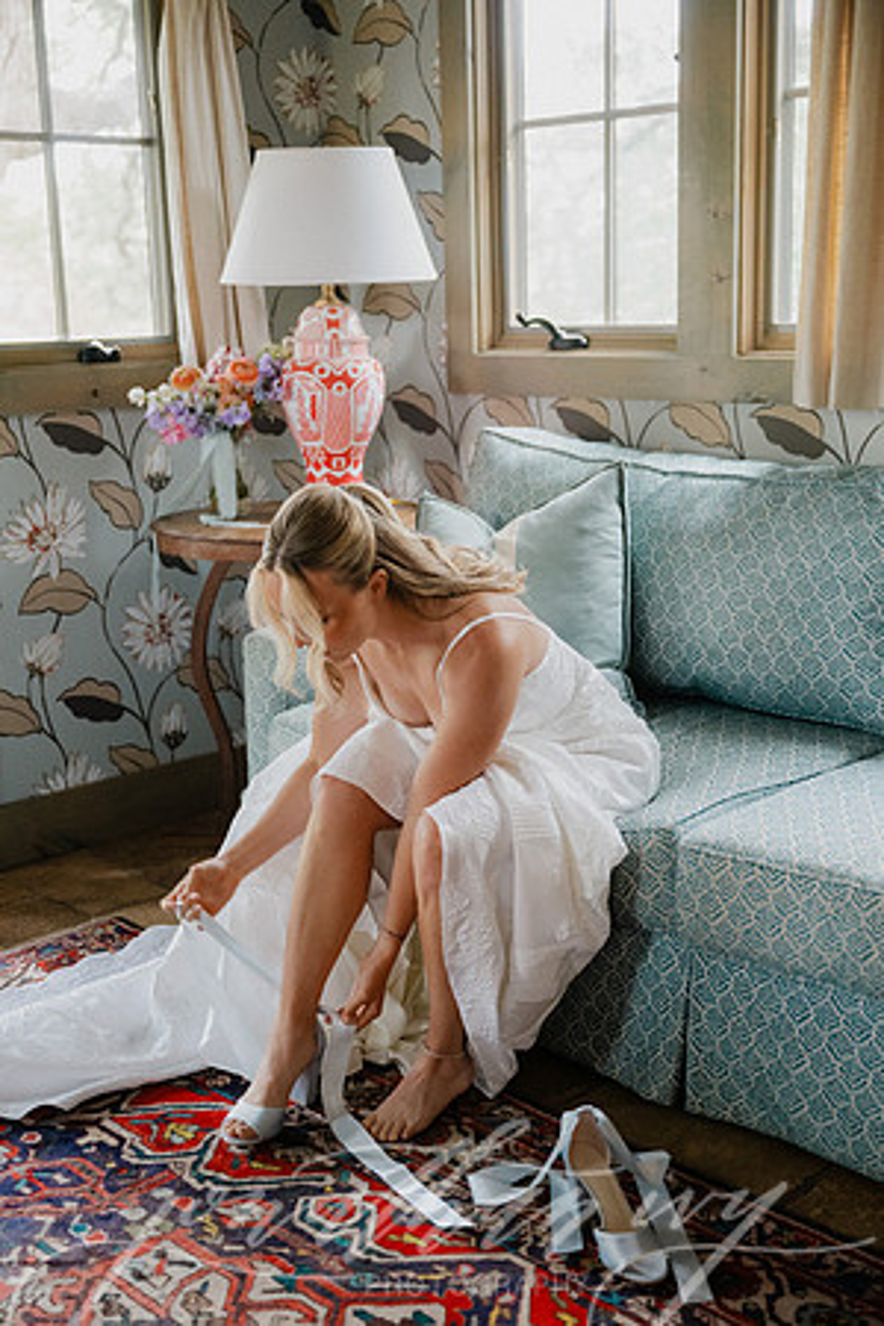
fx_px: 1657
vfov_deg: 43.6
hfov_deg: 29.9
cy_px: 663
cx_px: 442
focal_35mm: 45
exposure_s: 1/160
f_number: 2.8
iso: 2800
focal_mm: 45
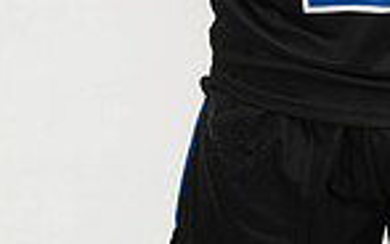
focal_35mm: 172
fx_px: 1829
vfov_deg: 7.3
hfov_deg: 12.0
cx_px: 393
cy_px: -300
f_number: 8
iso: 250
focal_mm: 55
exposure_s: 1/250
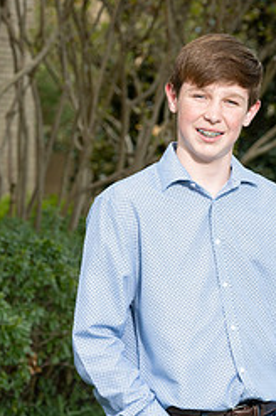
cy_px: 273
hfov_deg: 7.7
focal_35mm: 177
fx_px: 2041
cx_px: 205
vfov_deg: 11.6
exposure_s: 1/250
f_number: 6.3
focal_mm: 97
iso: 400
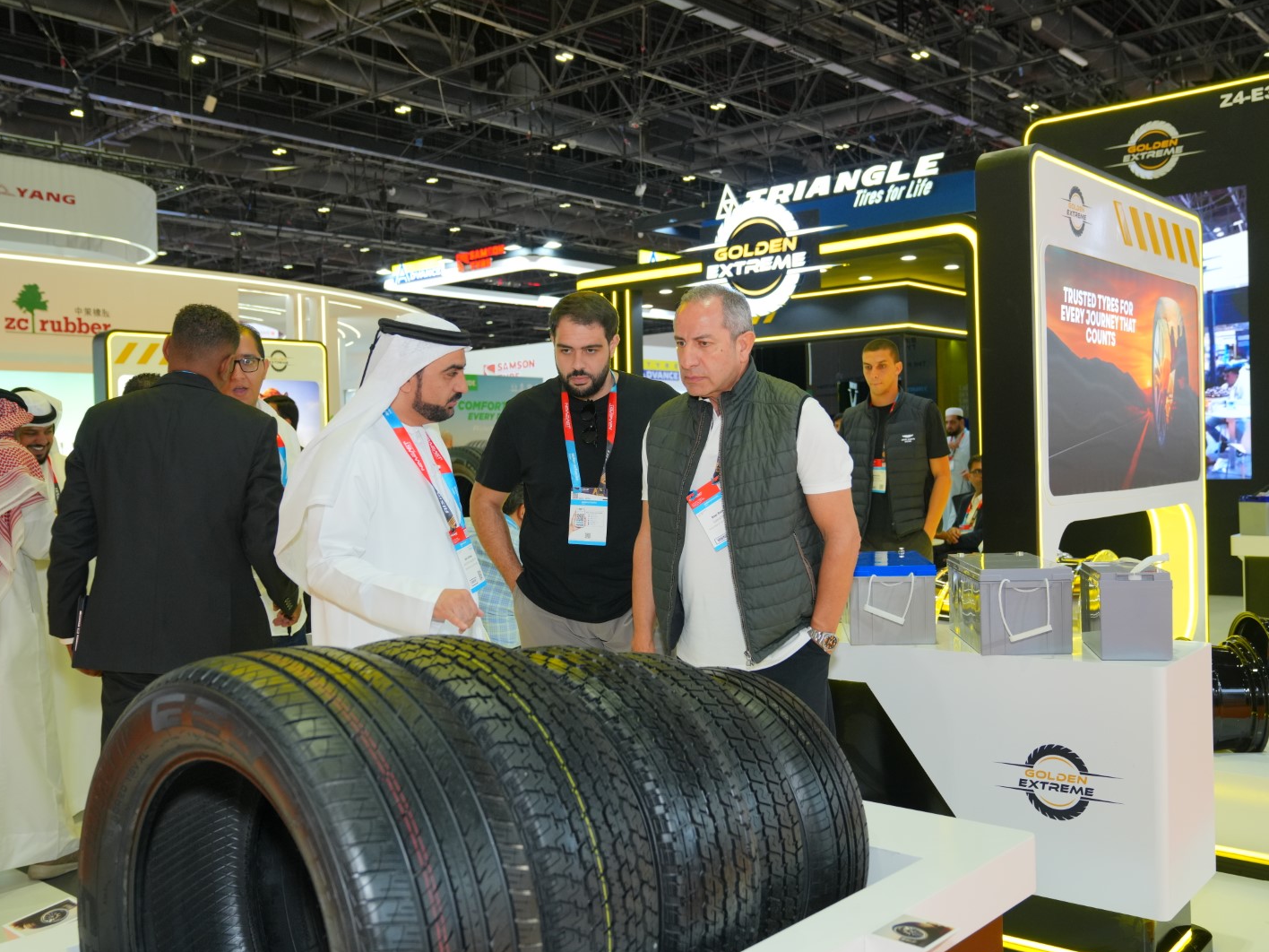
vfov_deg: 42.9
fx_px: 1210
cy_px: 480
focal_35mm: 33
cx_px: 618
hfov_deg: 55.3
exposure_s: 1/160
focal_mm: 30
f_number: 3.5
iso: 800
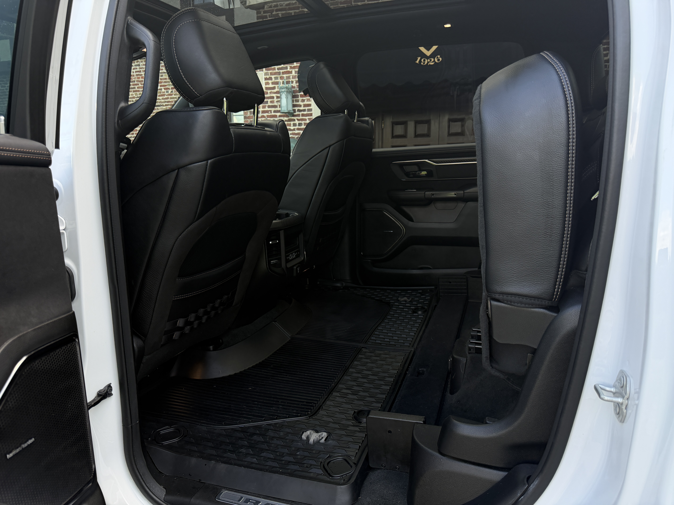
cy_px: 252
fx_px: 467
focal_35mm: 24
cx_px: 337
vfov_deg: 56.8
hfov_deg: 71.6
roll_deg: +0.8
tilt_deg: -8.8
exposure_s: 1/220
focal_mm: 6.76
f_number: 1.78
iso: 200
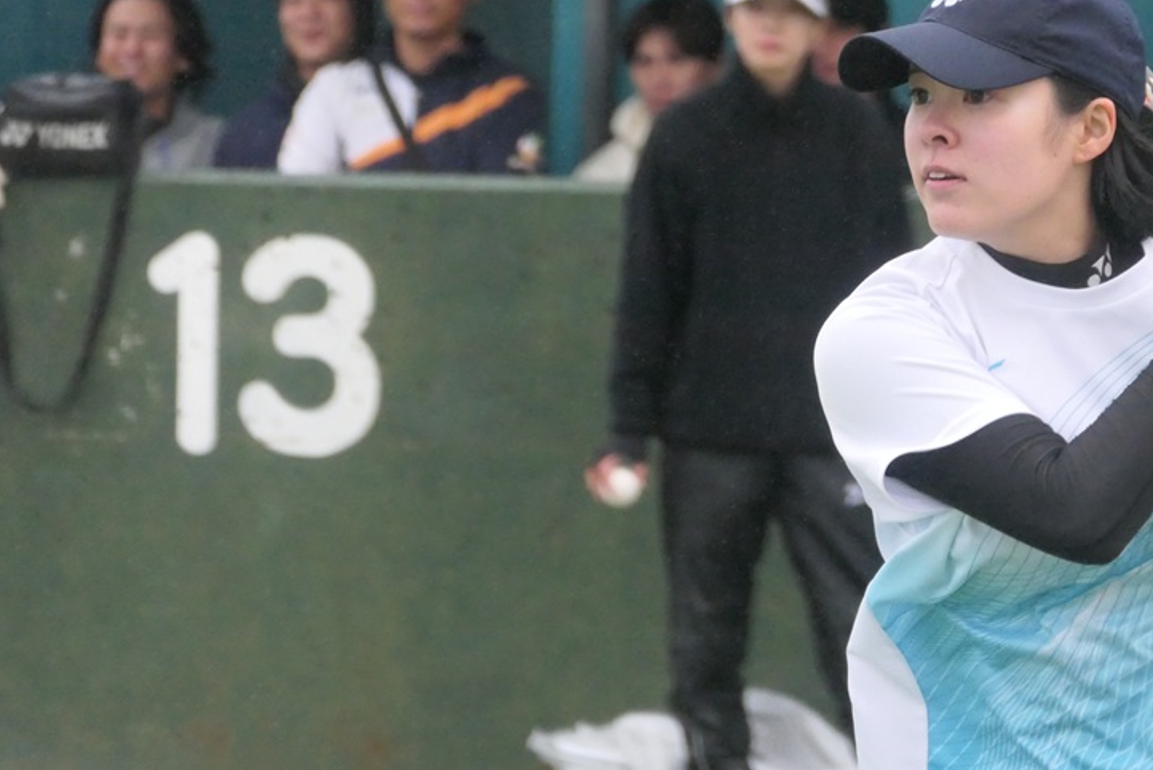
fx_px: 11886
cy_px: 424
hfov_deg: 5.6
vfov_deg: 3.7
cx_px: 838
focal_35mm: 371
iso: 3200
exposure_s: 1/3200
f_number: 4
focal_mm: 89.34
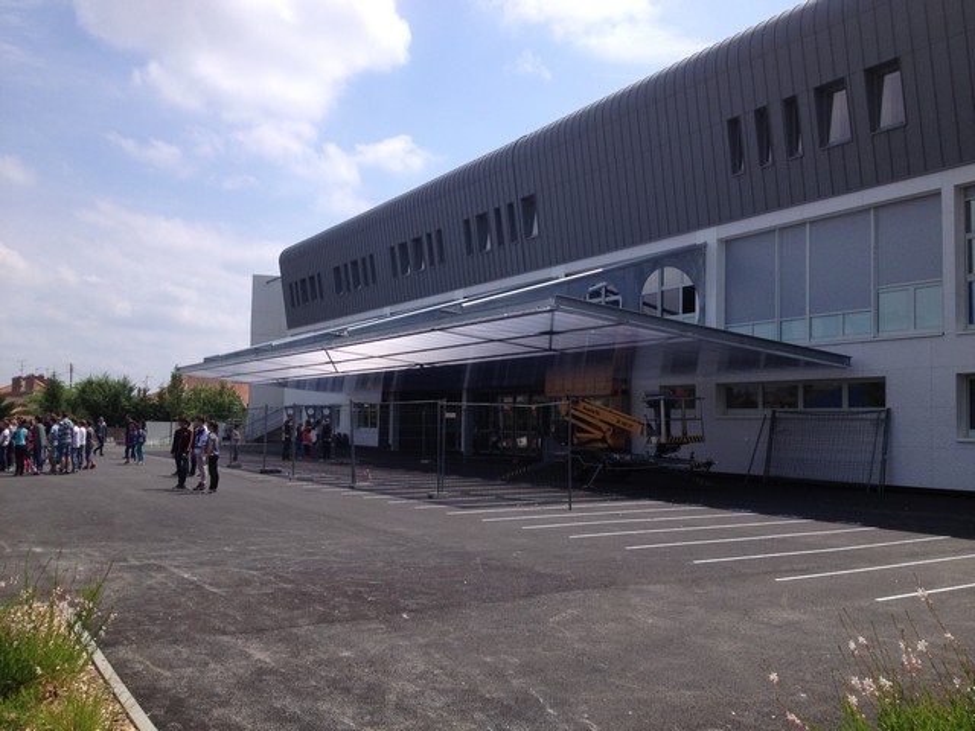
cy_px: 366
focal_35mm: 35
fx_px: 986
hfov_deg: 52.6
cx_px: 488
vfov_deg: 40.7
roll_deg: -2.2
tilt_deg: +1.2
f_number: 2.4
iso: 50
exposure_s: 1/2045
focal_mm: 4.28
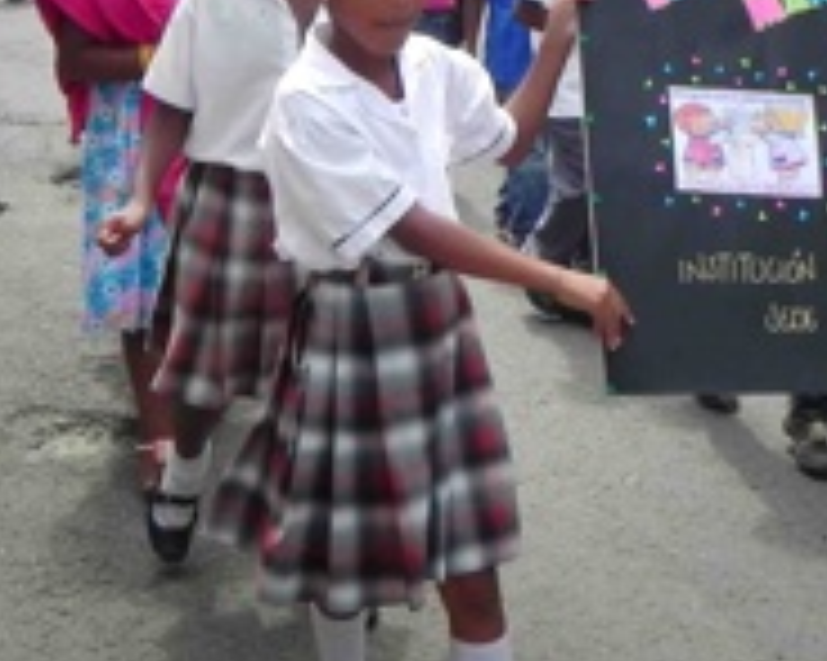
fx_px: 1688
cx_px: 467
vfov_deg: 21.7
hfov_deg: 27.5
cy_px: 83
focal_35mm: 69
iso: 160
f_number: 6.3
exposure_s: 1/292
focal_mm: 4.6
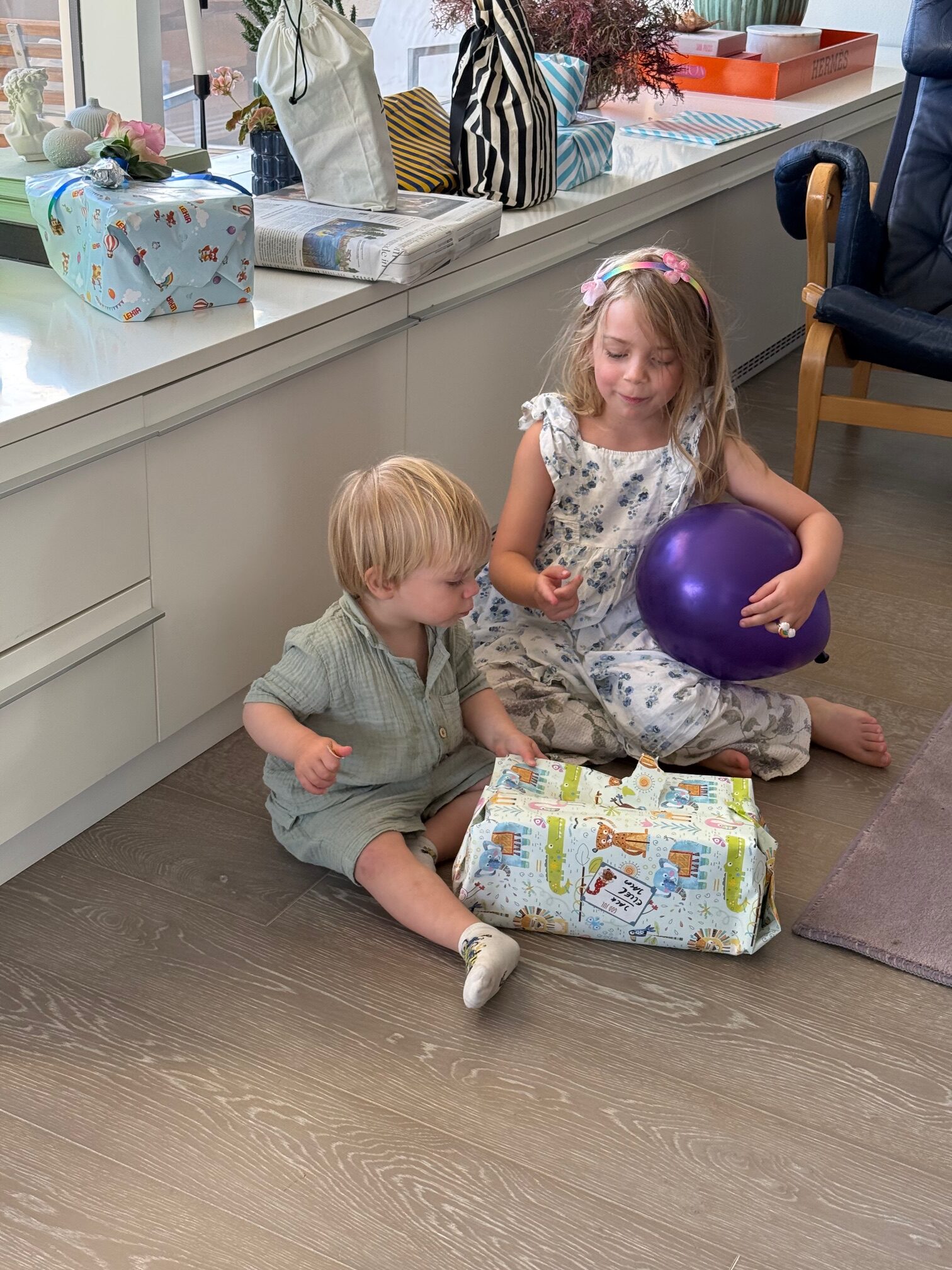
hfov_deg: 30.3
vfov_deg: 39.7
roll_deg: -2.8
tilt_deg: -25.3
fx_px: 1760
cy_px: 635
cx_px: 476
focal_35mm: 48
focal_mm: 6.76
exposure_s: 1/166
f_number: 1.78
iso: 125
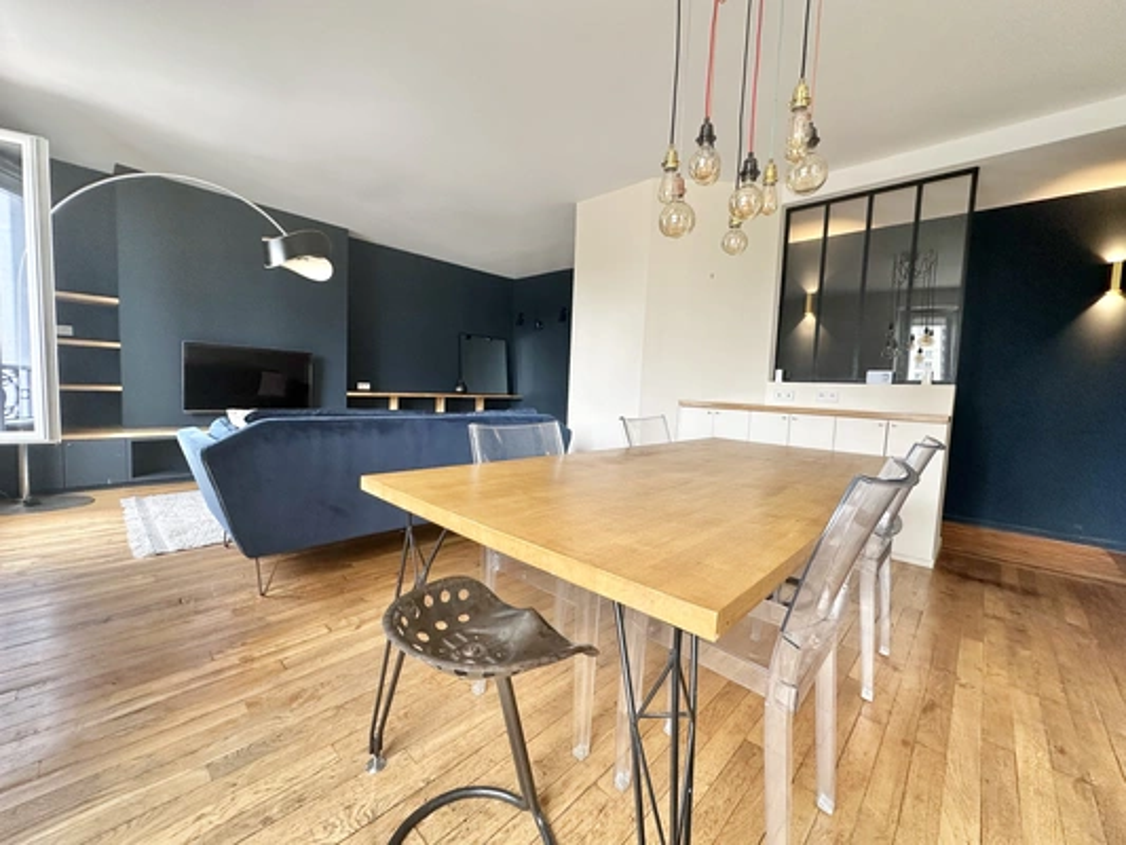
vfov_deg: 85.7
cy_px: 422
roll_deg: -2.9
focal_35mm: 14
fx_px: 455
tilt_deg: -3.6
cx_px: 563
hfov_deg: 102.1
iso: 125
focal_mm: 2.22
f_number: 2.2
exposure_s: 1/99
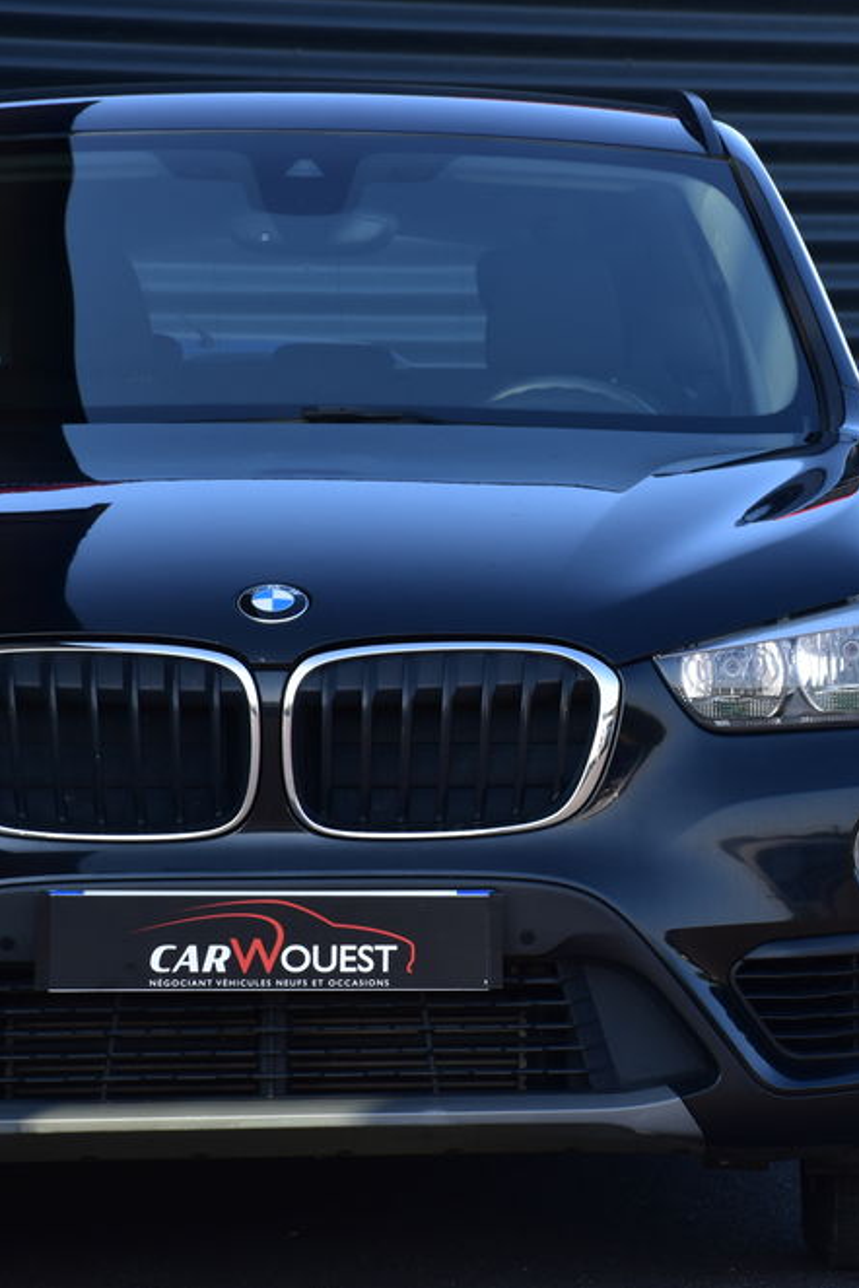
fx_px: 6478
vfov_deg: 11.4
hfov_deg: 7.6
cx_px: 814
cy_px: 644
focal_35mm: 181
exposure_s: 1/160
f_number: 9
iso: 400
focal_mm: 80
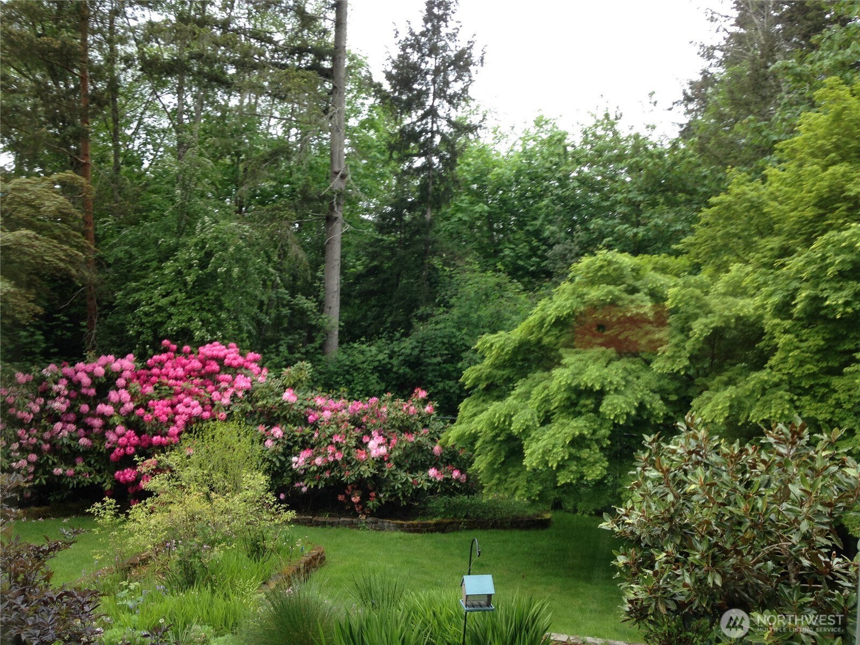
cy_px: 322
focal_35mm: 33
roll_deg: -2.4
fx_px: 820
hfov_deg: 55.4
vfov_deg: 42.9
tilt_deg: -1.9
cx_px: 430
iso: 50
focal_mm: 4.12
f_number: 2.4
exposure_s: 1/122
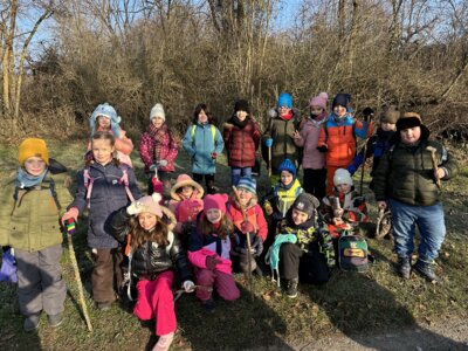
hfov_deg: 71.6
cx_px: 234
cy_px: 176
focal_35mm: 24
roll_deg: +1.0
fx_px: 324
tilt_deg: -10.1
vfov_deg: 56.8
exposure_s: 1/1562
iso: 80
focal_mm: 6.86
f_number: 1.78
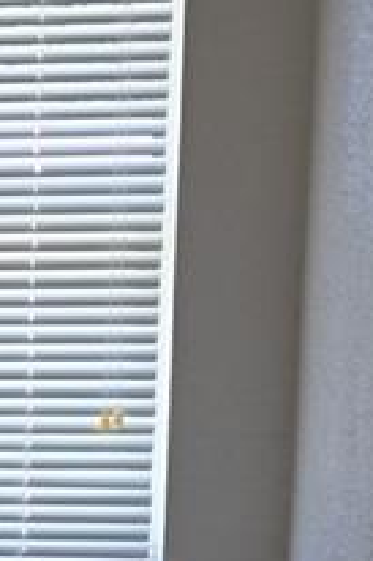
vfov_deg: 12.5
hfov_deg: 8.0
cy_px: 798
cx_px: -546
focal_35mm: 157
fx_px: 2444
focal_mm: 18
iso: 400
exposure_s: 1/200
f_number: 3.5
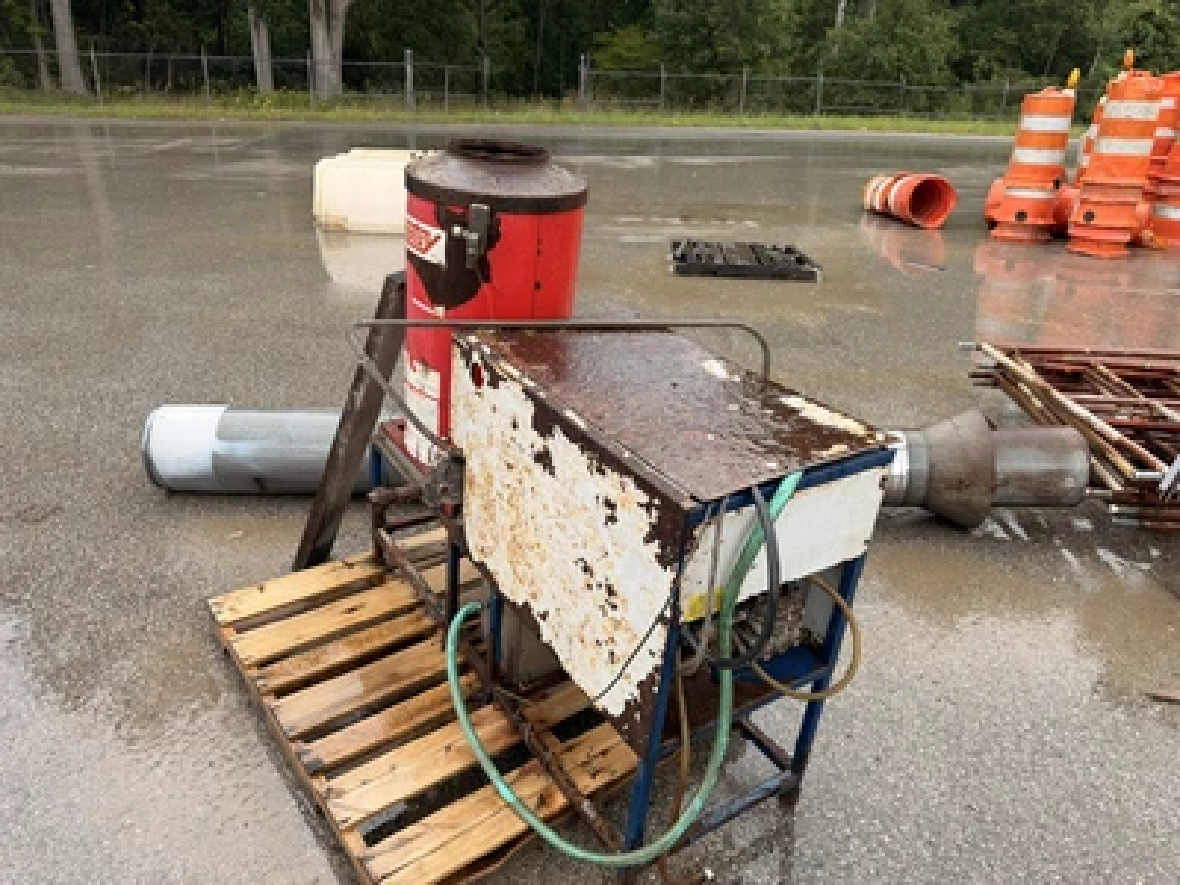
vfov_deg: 56.8
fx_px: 818
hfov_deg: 71.6
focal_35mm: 24
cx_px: 590
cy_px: 442
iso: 64
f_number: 1.78
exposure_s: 1/183
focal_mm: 6.76
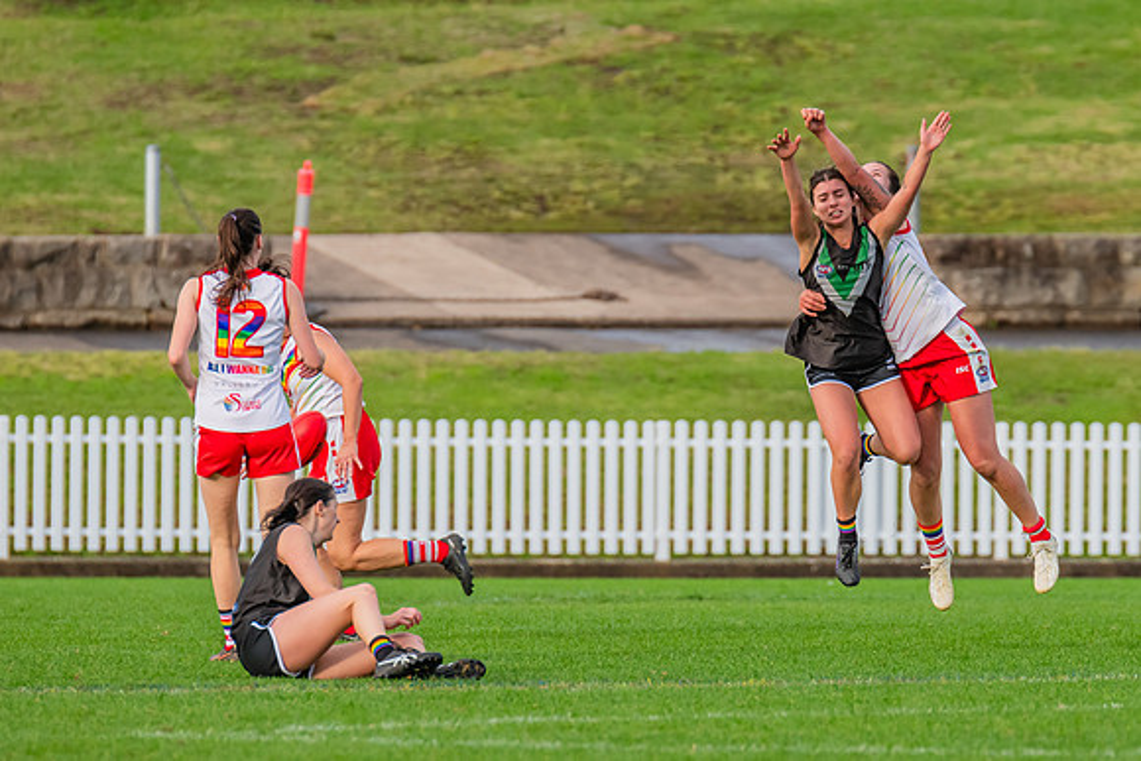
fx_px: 19658
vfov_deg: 2.2
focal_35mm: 620
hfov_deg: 3.3
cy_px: 412
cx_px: 762
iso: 800
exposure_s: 1/1000
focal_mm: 420
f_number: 7.1
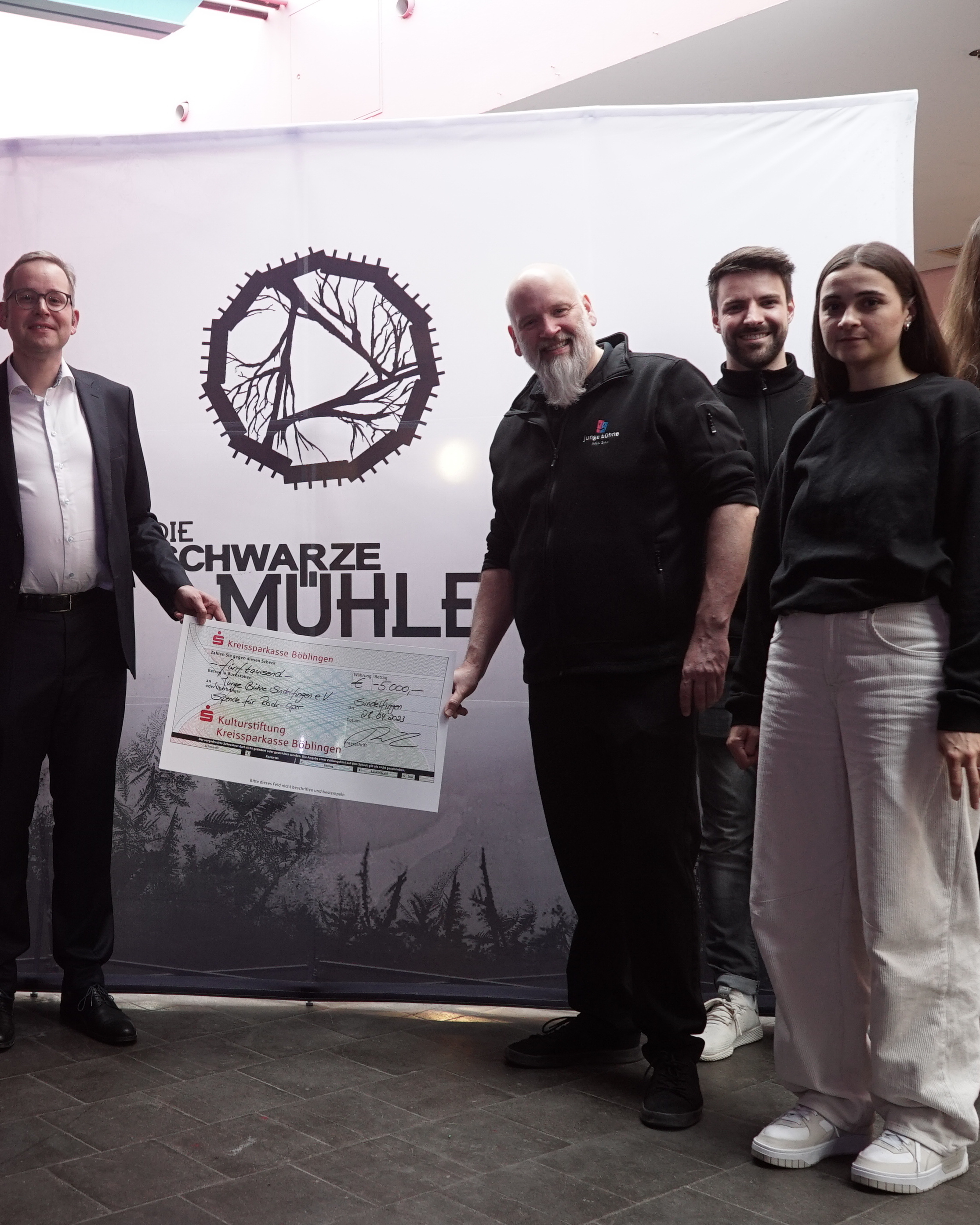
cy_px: 615
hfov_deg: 36.2
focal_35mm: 40
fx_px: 1450
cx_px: 205
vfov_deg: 45.8
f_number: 6.3
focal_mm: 28
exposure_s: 1/60
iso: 1600
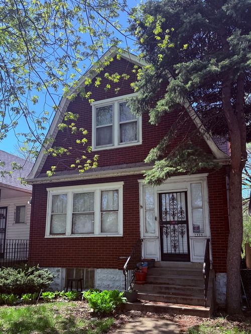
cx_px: 126
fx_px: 232
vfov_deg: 71.6
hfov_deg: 56.8
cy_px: 167
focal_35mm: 24
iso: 100
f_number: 1.78
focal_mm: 6.76
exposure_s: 1/1653
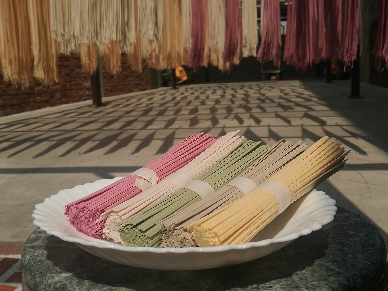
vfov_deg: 36.8
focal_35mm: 39
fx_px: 437
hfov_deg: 47.9
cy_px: 146
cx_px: 194
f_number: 2.2
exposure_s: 1/2174
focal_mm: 4.5
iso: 50
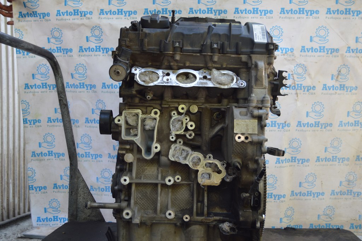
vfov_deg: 29.8
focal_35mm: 45
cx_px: 181
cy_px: 120
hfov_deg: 43.6
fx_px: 452
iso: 320
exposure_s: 1/125
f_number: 5.6
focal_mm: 30
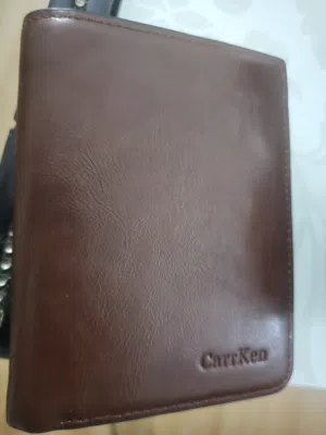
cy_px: 218
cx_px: 163
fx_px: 289
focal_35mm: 23
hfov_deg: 58.9
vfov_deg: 73.9
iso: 2500
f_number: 1.7
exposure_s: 1/33.3
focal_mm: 6.3
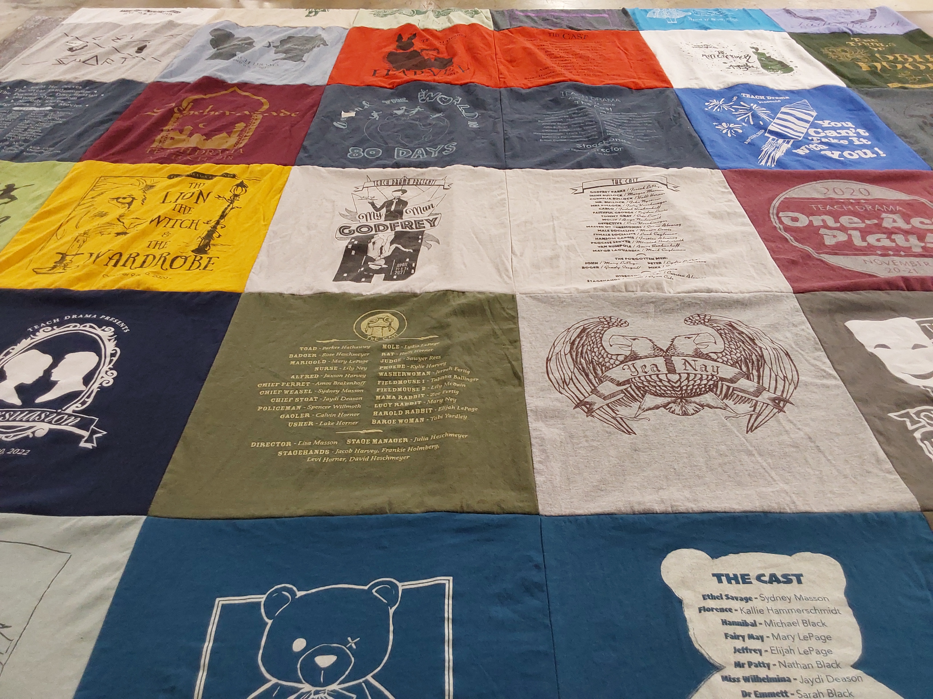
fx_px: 755
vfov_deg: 49.7
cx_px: 466
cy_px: 350
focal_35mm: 28
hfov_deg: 63.4
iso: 125
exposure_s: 1/60
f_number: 1.9
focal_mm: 2.91
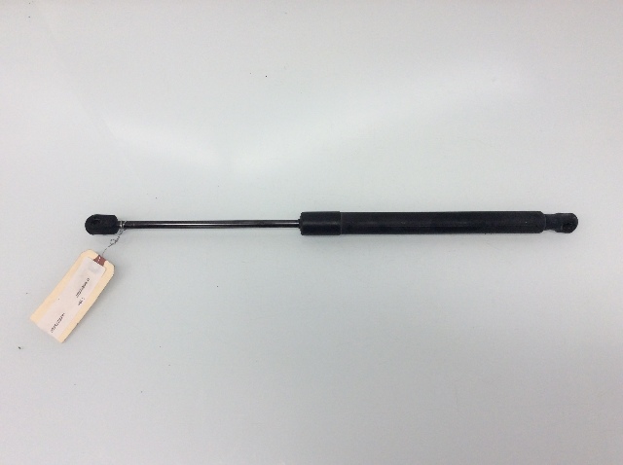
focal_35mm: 32
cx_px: 312
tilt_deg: -67.4
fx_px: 575
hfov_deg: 56.9
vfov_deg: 44.1
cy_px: 232
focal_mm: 3.3
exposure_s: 1/120
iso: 50
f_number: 2.4
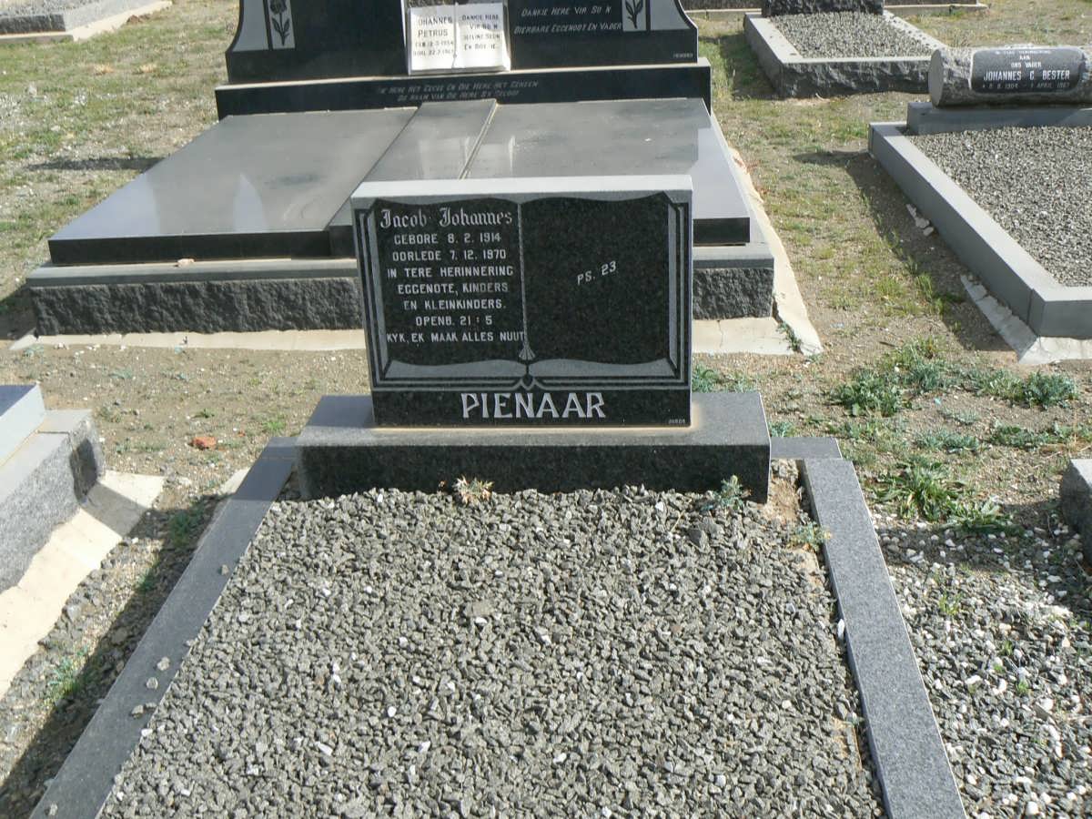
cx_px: 546
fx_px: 1136
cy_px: 410
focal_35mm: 36
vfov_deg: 39.7
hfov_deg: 51.4
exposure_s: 1/320
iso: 80
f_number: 5.6
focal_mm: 6
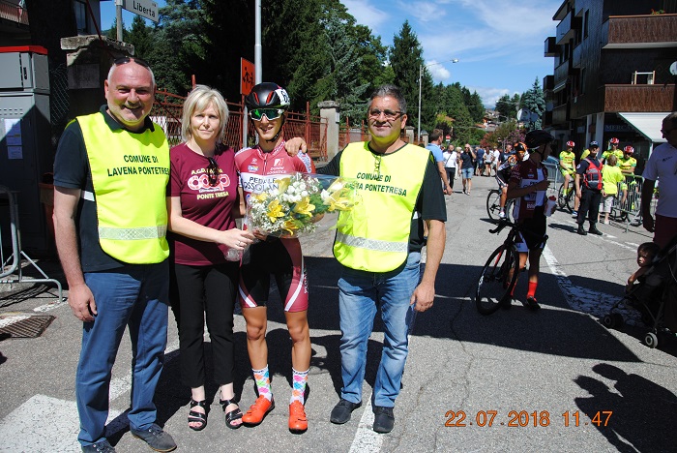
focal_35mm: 27
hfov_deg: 67.3
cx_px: 338
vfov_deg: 48.0
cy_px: 226
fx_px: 508
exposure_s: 1/1000
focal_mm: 18
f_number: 4
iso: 100
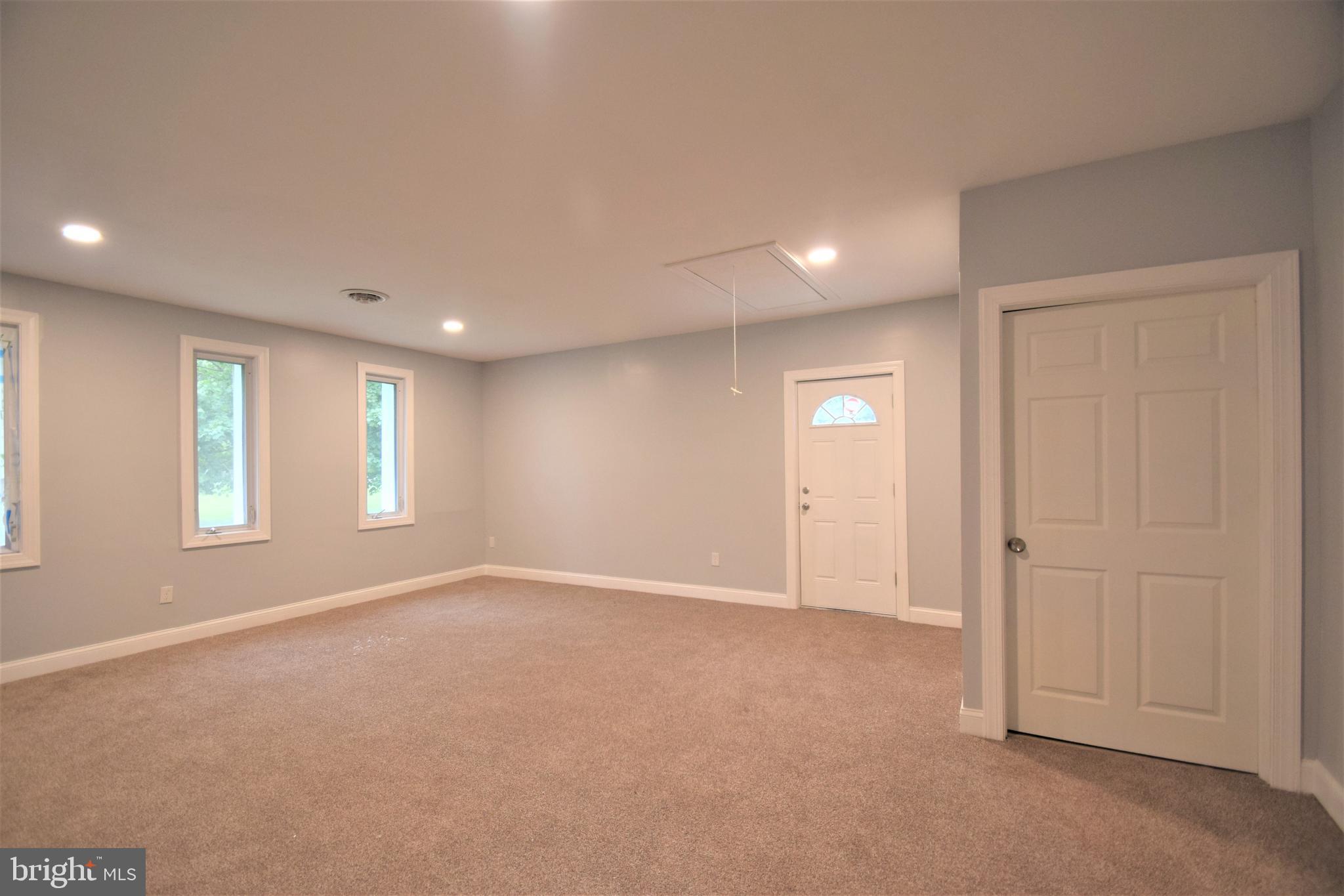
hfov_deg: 100.4
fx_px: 560
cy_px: 448
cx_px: 672
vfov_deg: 77.3
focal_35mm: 15
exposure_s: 1/60
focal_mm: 10
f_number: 4
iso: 720
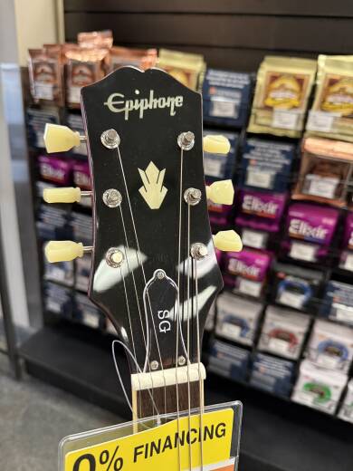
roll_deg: -3.3
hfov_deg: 56.8
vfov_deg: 71.6
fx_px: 326
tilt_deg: -24.1
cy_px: 236
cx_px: 176
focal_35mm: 24
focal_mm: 6.76
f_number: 1.78
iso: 500
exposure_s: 1/60
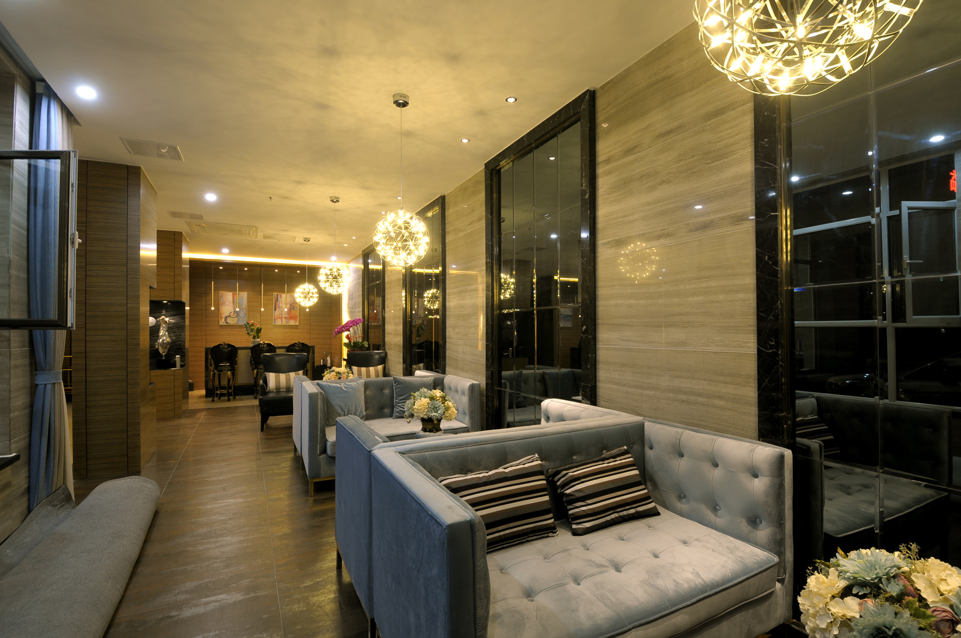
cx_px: 480
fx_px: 440
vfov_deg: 71.9
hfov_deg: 95.0
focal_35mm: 16
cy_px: 319
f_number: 6.3
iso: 200
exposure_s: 1/3
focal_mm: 11
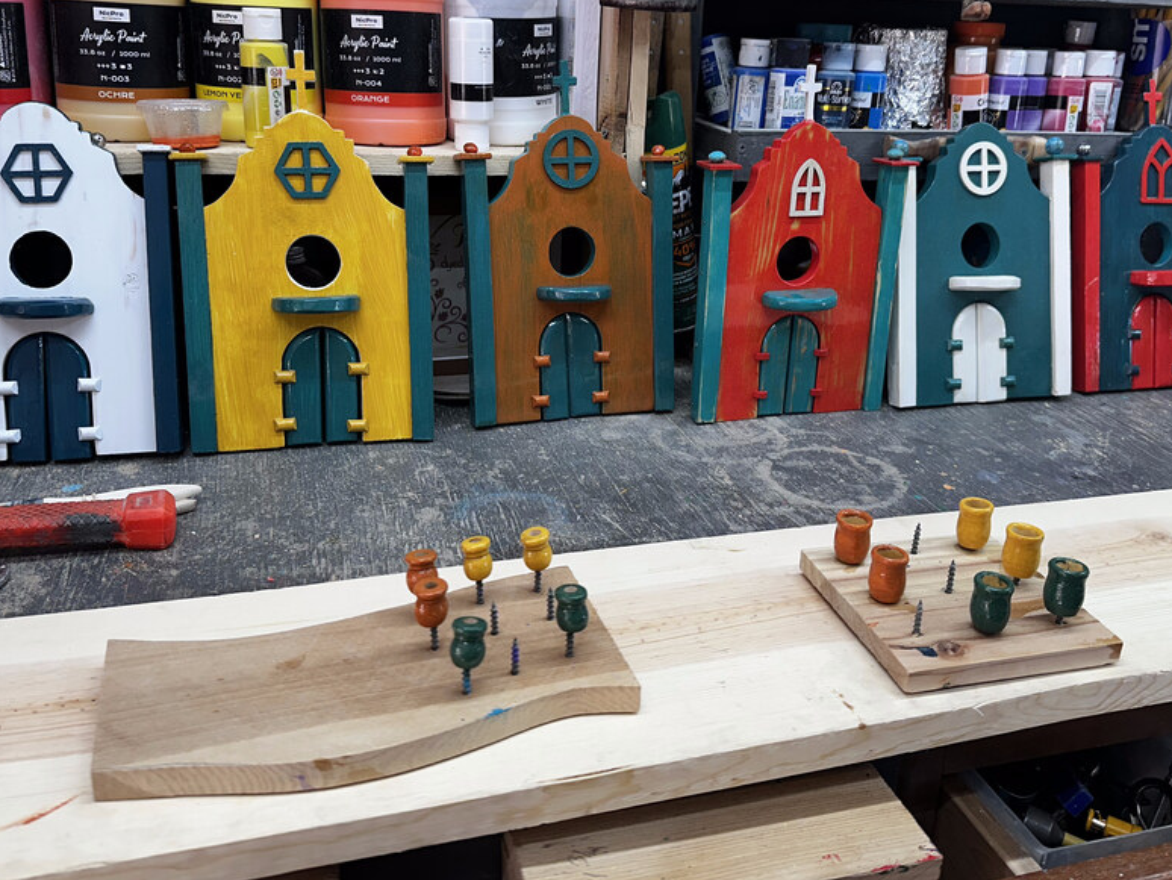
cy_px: 347
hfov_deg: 58.3
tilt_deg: -17.8
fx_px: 1050
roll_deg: -3.1
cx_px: 606
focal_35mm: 31
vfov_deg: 45.2
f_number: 1.78
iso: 64
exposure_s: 1/135
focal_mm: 6.86
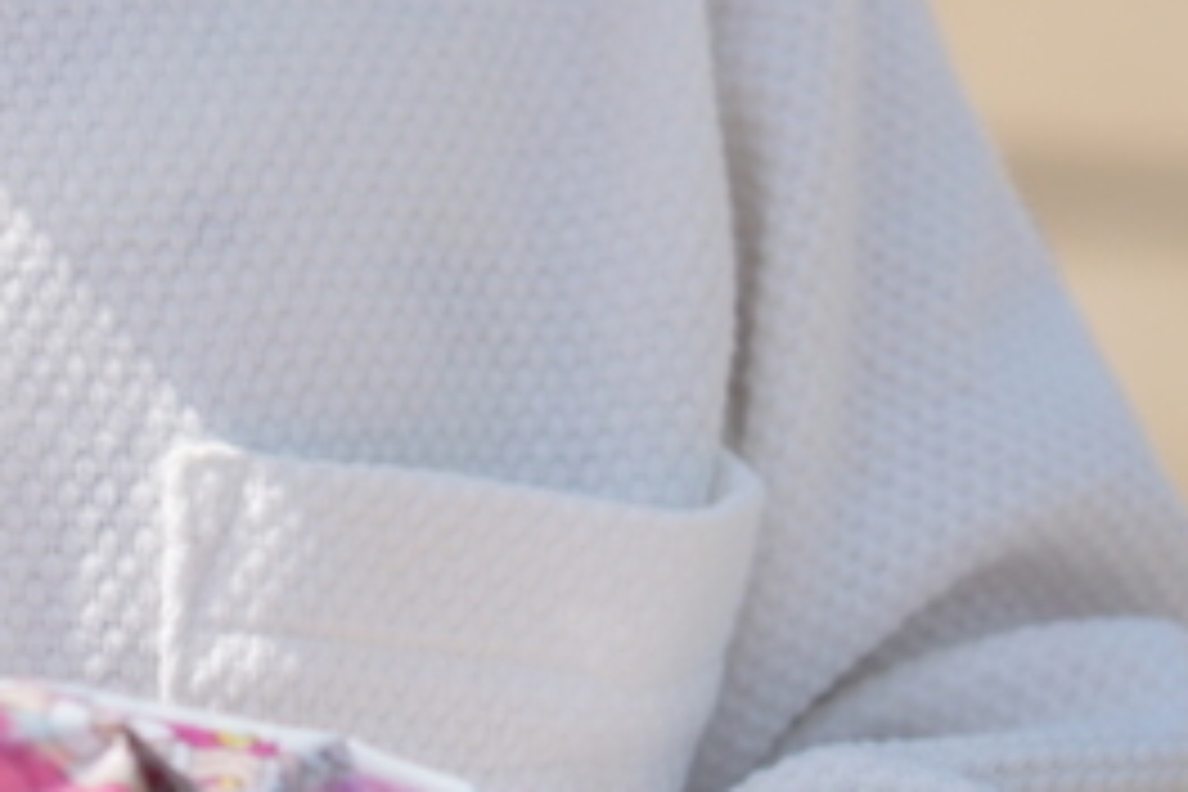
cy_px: -778
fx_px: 8249
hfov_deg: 8.0
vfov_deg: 5.4
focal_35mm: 250
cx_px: -788
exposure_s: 1/1600
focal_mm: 55
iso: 100
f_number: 3.2
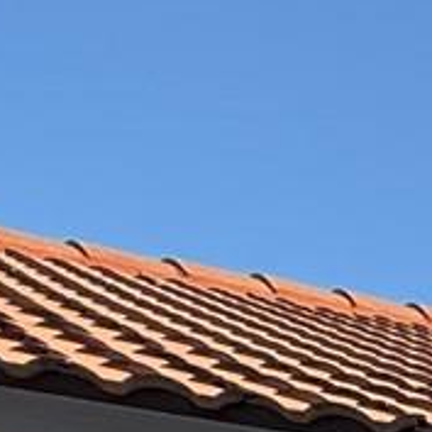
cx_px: 1801
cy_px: 1262
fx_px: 1581
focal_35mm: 112
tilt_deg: -4.4
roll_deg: -0.7
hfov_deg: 7.8
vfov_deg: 10.9
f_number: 2.2
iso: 50
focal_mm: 2.22
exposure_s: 1/506
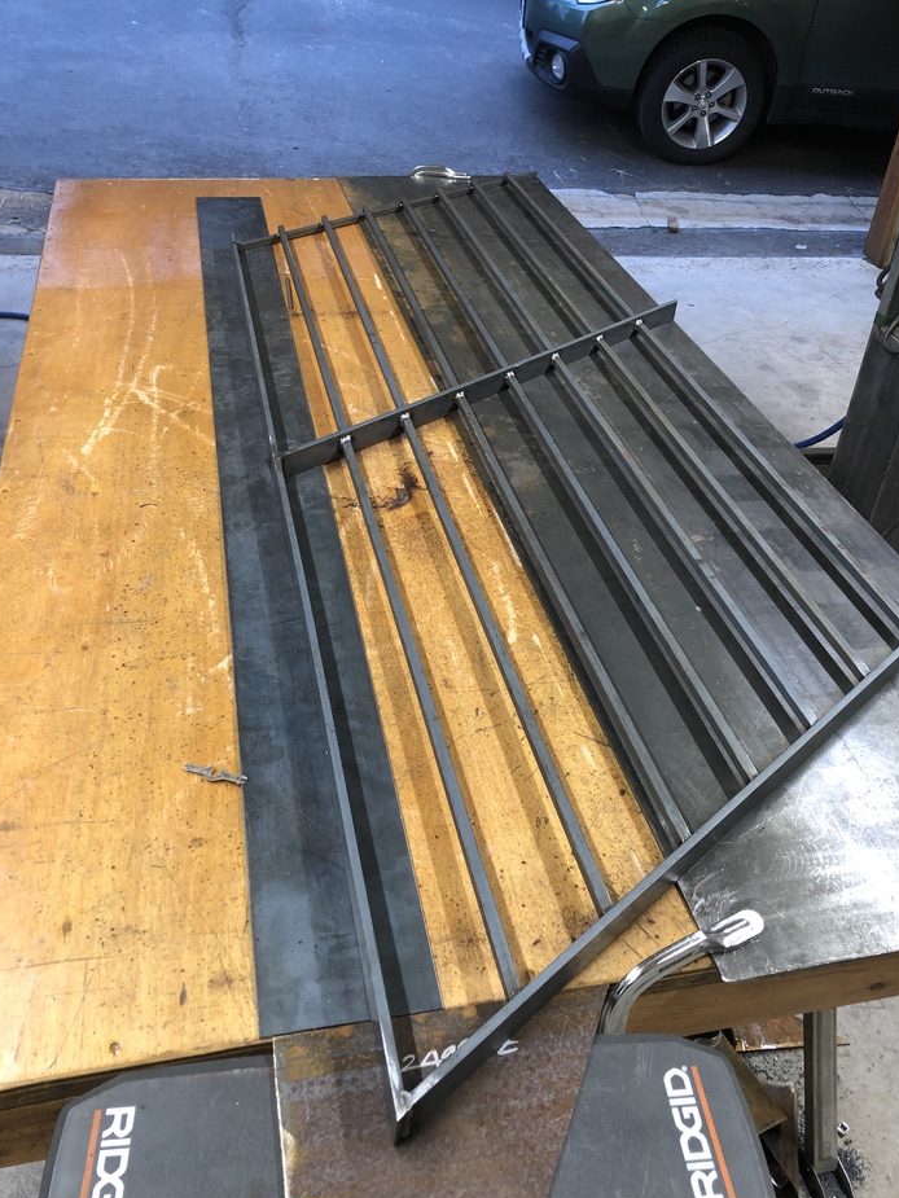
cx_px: 477
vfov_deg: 58.3
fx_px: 1073
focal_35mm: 31
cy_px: 632
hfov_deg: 45.4
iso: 40
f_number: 1.8
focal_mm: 4
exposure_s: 1/24
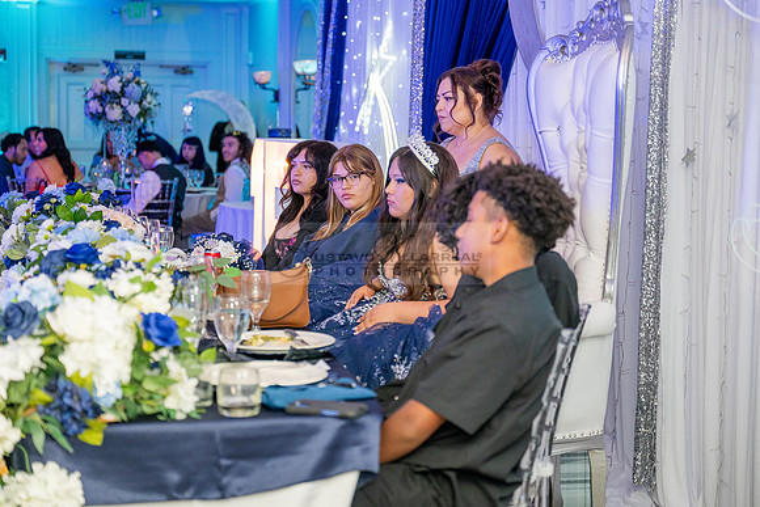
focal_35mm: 67
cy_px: 254
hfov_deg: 30.1
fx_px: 1415
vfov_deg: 20.3
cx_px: 380
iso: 1000
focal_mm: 67
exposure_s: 1/200
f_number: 2.8
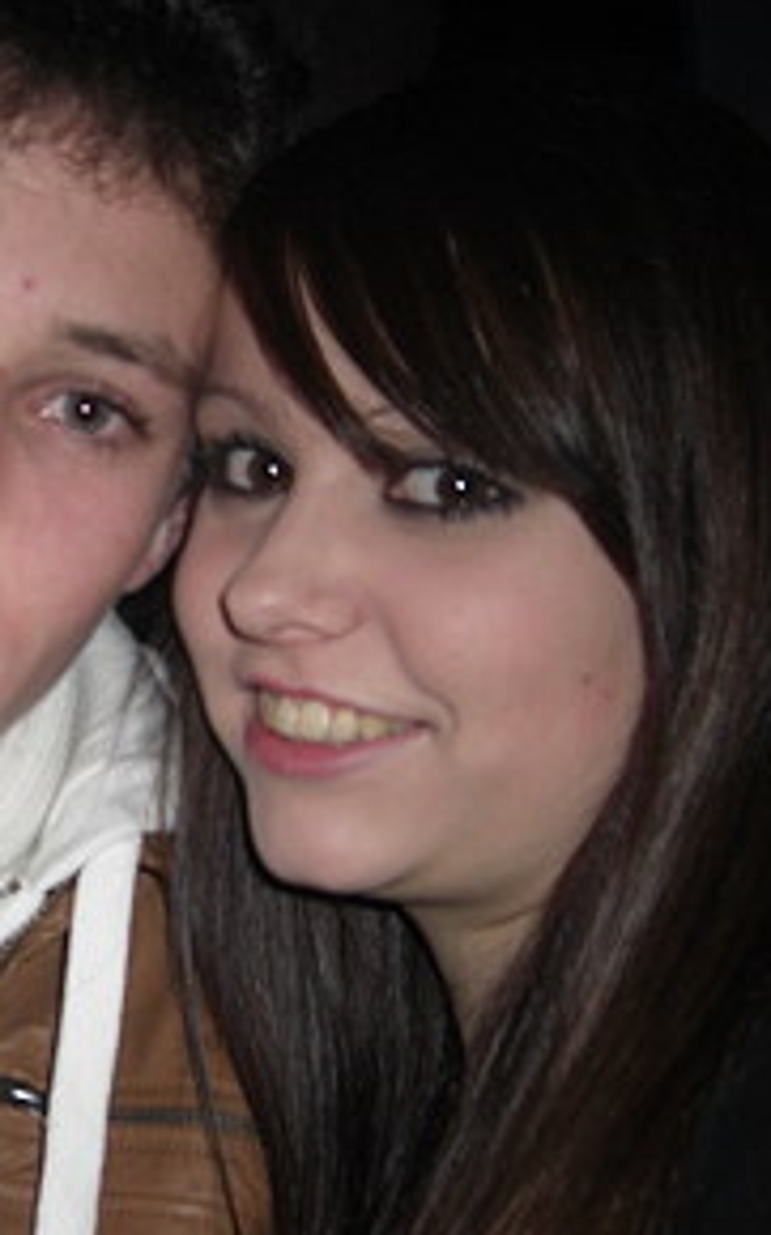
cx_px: 15
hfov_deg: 21.3
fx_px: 1986
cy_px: 637
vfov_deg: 34.6
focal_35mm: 59
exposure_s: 1/60
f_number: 2.8
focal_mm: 7.9
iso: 200
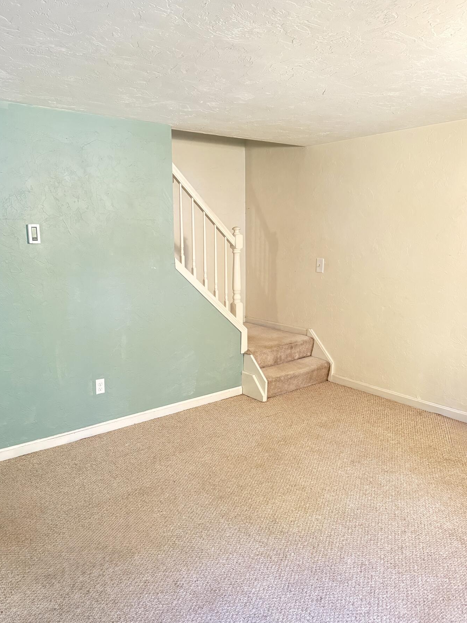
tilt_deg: -9.7
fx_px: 486
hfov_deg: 51.3
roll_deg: +0.3
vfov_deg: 65.3
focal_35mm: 27
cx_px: 215
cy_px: 325
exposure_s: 1/60
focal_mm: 6.76
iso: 640
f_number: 1.78
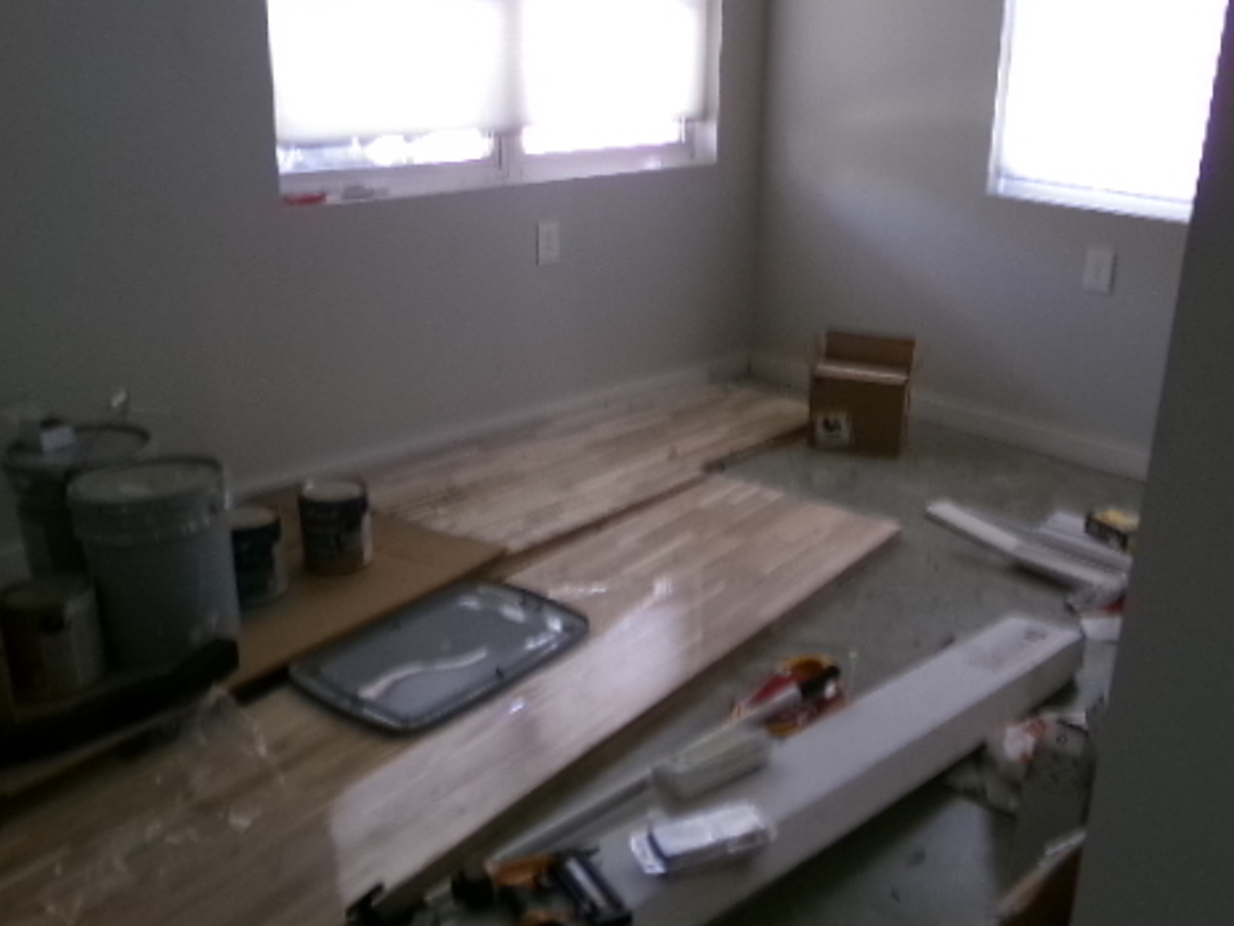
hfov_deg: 55.0
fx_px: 1177
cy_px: 382
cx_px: 730
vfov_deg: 42.8
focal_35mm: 33
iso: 200
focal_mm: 4.3
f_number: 3.7
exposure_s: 1/18
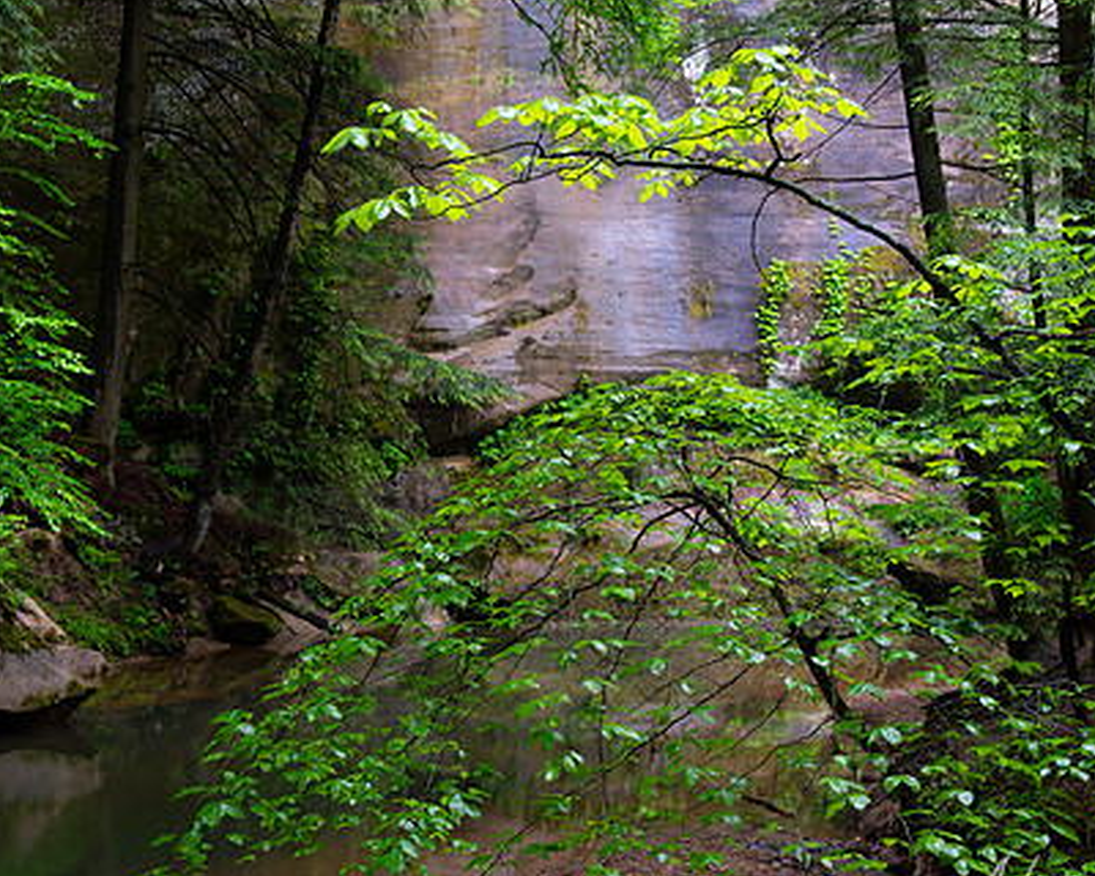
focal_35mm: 68
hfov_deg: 27.8
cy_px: 426
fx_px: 2204
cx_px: 389
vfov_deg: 22.5
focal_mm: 50
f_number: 11
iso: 100
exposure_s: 1/1.25
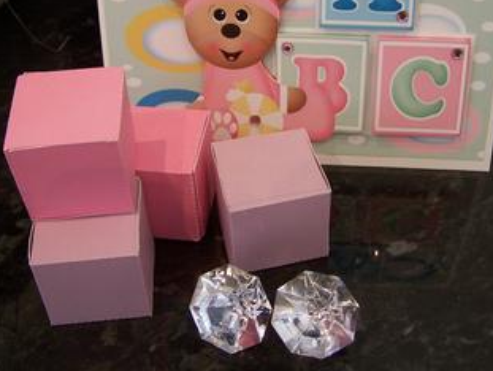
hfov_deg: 34.9
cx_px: 271
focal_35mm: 55
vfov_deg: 26.4
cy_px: 106
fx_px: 784
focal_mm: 6.3
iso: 140
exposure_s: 1/20
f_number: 2.8
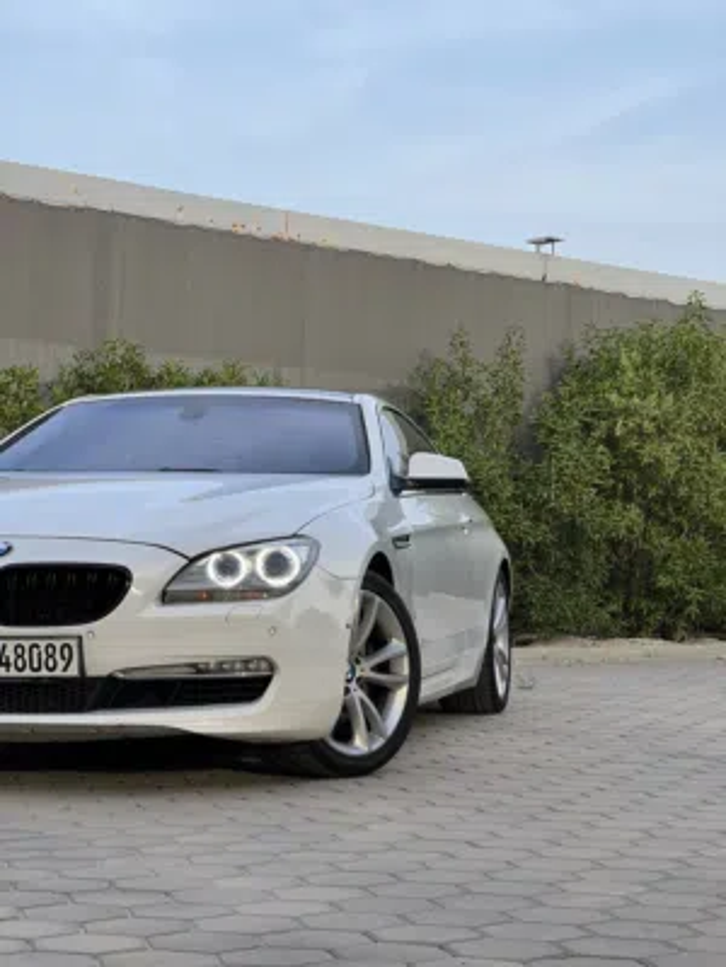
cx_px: 363
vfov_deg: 25.3
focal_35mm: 77
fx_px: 2153
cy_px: 484
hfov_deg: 19.1
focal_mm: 9
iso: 25
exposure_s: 1/221
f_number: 2.8
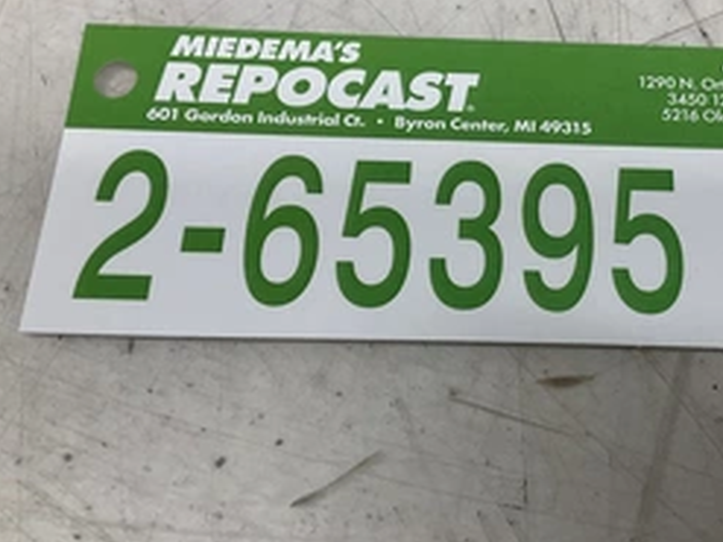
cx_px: 539
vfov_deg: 30.7
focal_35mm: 47
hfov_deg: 39.4
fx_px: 981
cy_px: 190
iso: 32
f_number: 1.8
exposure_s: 1/120
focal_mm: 3
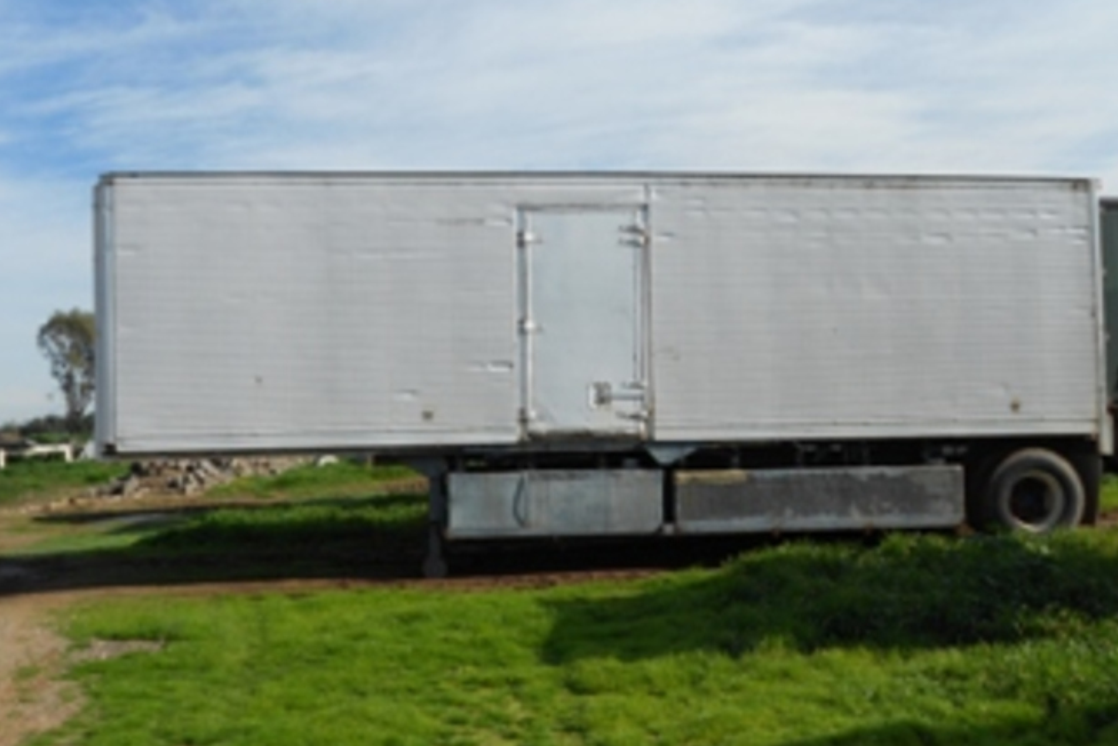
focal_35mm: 34
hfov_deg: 55.8
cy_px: 402
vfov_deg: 38.9
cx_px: 557
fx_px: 1056
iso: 80
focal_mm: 5.8
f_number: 3.6
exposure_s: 1/1250
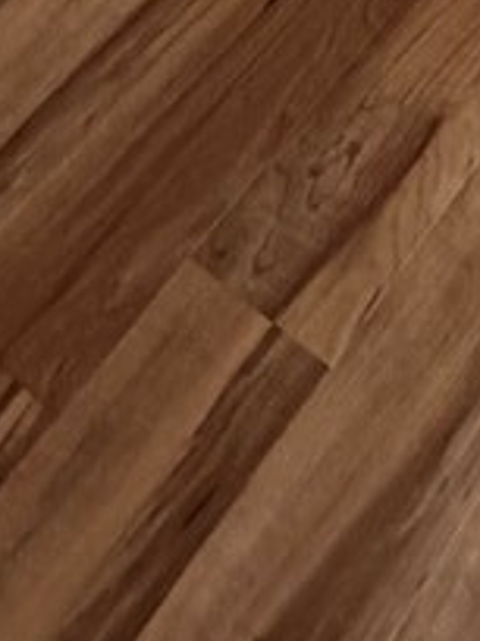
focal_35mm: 110
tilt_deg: -20.4
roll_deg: -2.7
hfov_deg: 13.3
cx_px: 461
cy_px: -1128
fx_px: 2034
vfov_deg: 12.0
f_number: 2.2
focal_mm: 2.22
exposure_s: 1/121
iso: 160
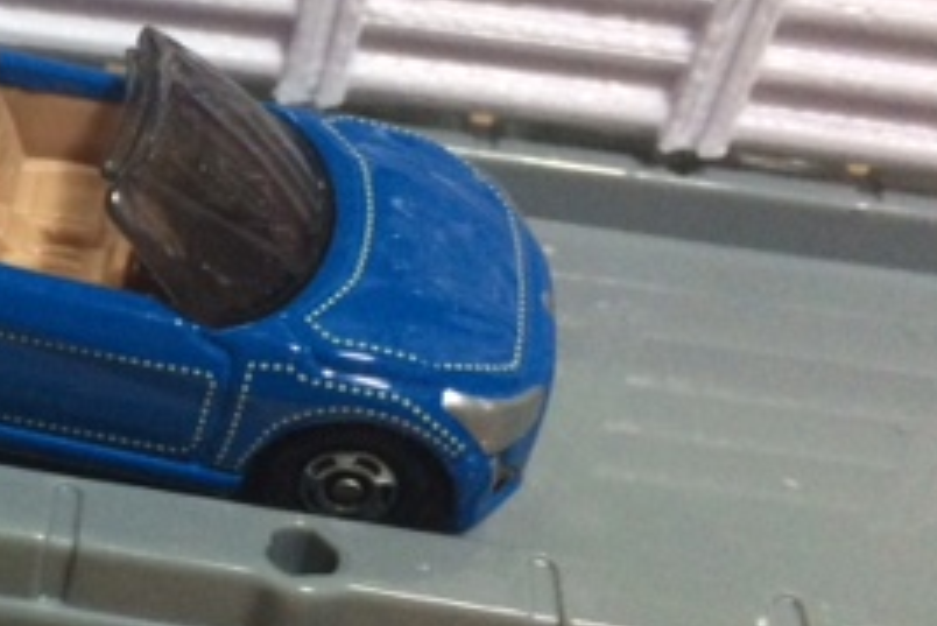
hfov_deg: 25.5
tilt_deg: -46.1
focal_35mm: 72
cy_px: 437
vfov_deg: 18.9
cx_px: -157
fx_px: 1875
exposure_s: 1/24
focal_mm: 4.15
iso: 320
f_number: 2.2
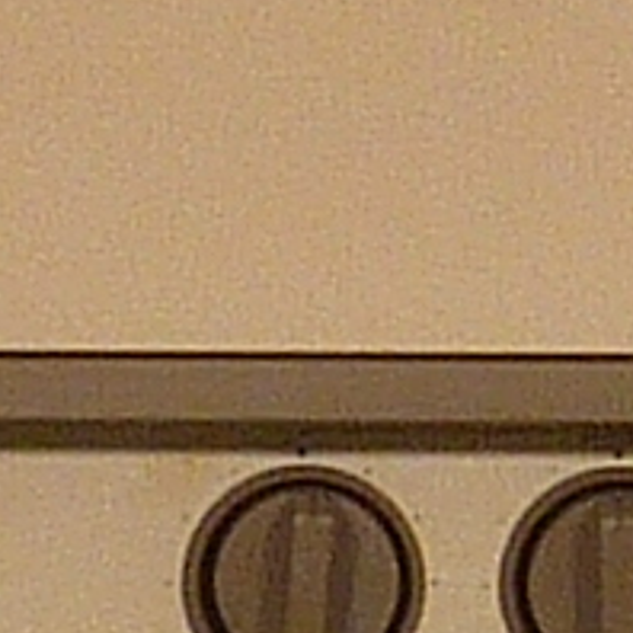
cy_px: -54
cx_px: 1614
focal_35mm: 1828
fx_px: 37819
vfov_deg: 1.0
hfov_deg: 1.0
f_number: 4.4
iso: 100
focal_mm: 18.2
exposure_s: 1/50
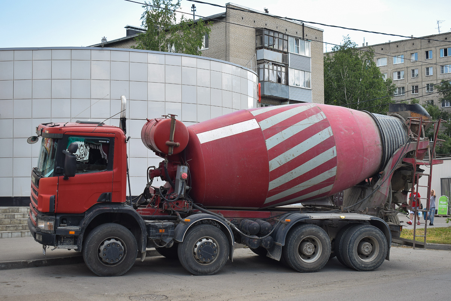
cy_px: 150
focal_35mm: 51
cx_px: 226
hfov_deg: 38.9
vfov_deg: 26.5
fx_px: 639
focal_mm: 34
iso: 400
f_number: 5.6
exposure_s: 1/640
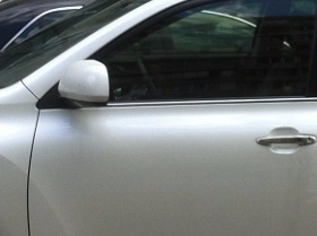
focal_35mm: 125
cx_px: 258
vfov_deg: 11.8
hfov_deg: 15.7
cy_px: 66
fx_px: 1143
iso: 80
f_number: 2.8
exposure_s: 1/413
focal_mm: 3.85
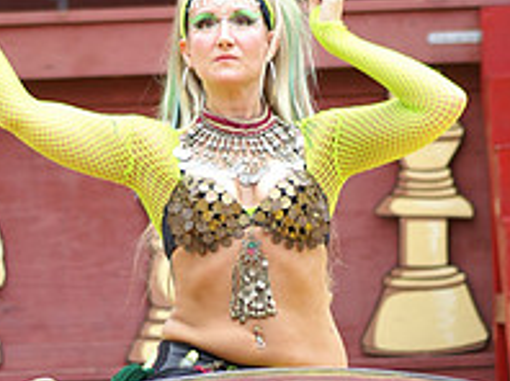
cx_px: 220
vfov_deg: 4.5
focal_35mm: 328
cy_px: 160
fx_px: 4827
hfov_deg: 6.0
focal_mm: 100
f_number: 4.5
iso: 100
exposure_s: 1/60
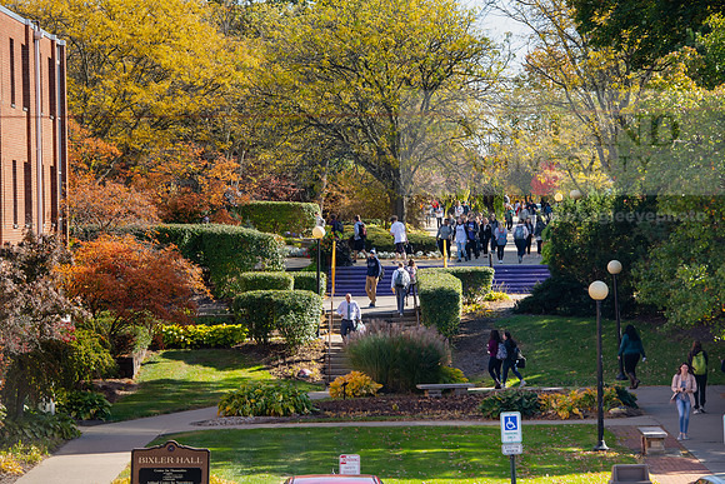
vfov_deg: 10.2
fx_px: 2719
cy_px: 242
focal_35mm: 135
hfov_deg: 15.2
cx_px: 362
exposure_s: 1/320
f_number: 6.3
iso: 320
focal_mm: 135
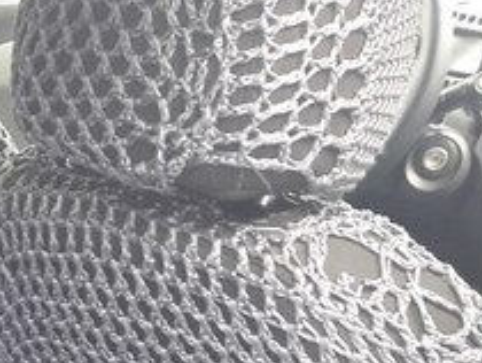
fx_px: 1227
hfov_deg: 19.8
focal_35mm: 88
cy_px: 564
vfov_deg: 15.4
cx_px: -197
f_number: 1.9
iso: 100
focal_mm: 3.7
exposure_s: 1/33
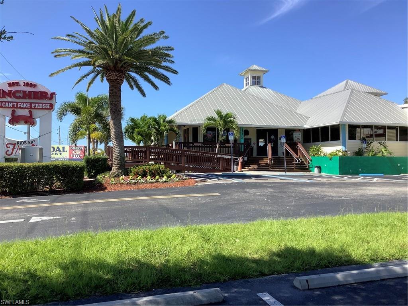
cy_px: 153
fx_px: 365
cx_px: 204
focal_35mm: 31
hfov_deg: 58.4
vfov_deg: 45.4
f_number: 2.4
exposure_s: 1/994
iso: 25
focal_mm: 3.3
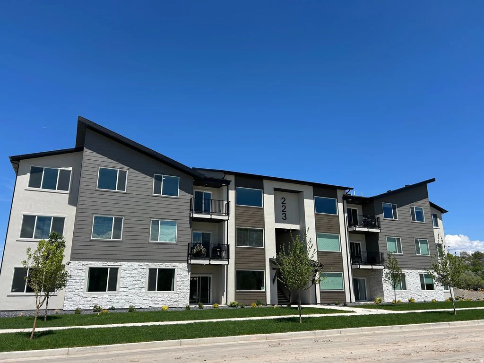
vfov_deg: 53.1
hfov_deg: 67.3
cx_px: 242
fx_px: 364
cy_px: 182
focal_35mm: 26
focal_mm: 5.7
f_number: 1.5
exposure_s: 1/4630
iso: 50
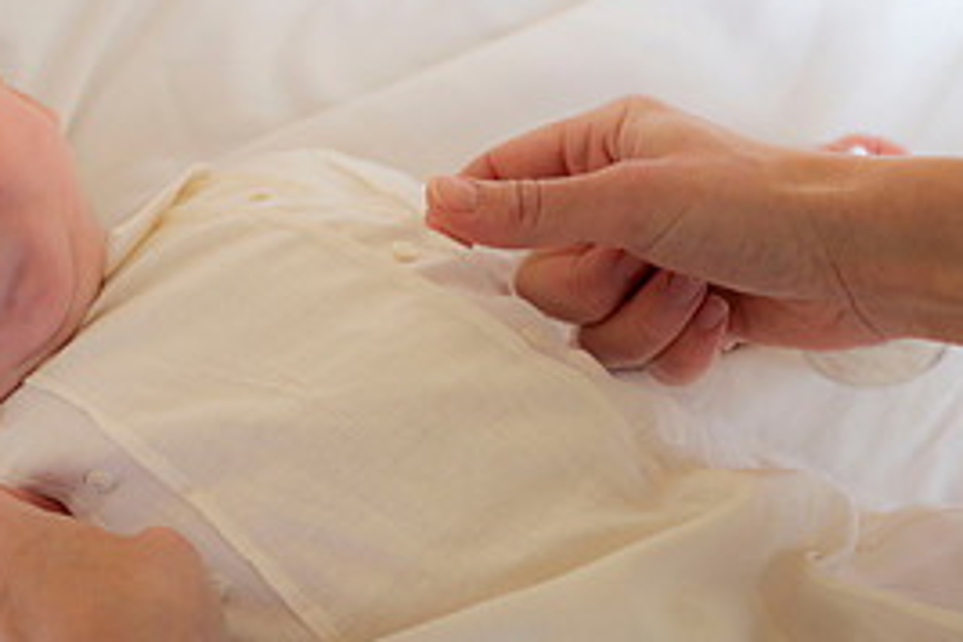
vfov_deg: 9.0
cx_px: 227
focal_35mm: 152
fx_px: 4066
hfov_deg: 13.5
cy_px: 213
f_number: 4.5
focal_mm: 70
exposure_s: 1/200
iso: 250
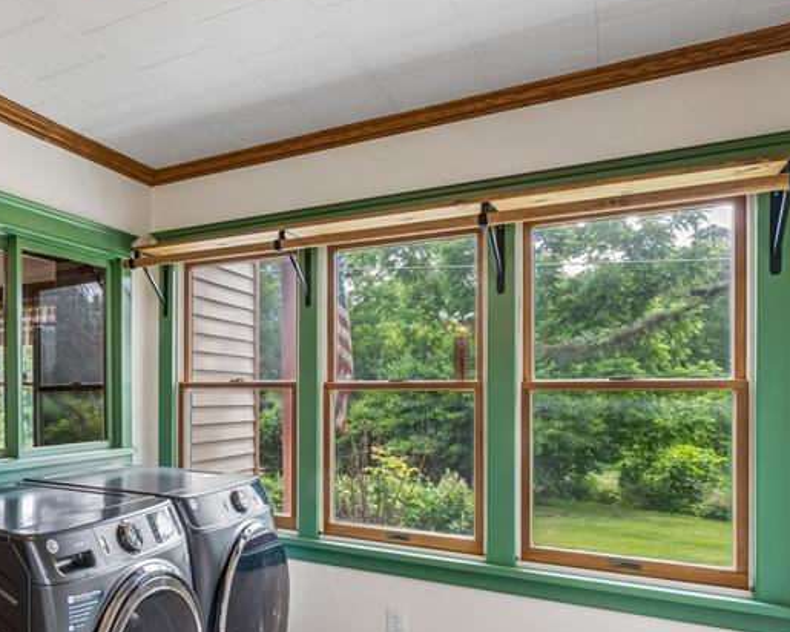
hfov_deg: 51.7
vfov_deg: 49.0
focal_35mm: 29
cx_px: 57
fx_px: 685
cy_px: 402
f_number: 13
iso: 400
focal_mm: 15.7
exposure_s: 1/6
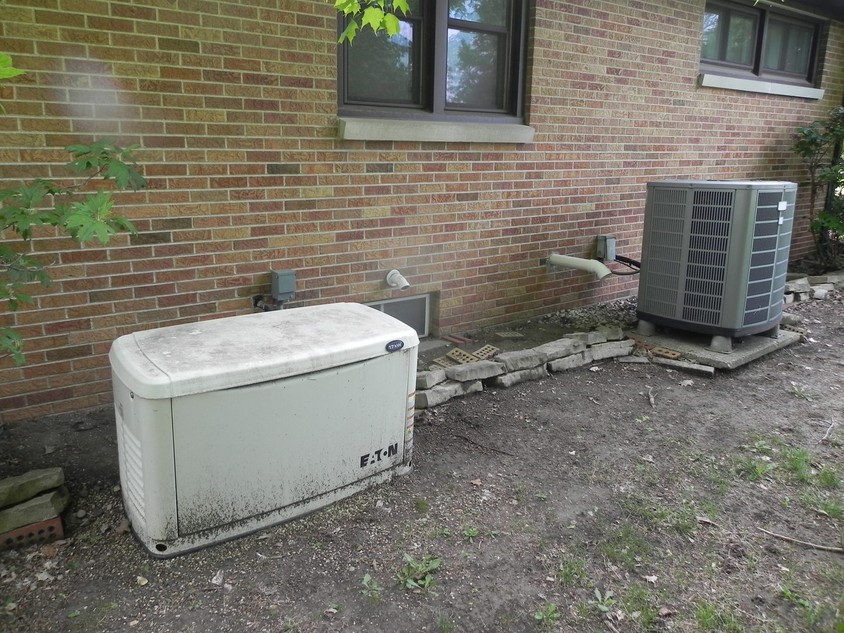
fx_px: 634
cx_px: 422
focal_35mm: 26
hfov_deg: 67.3
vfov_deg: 53.1
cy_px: 316
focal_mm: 4.6
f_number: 3.2
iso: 160
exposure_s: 1/77.5
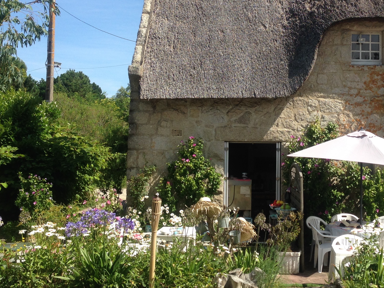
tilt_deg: +5.2
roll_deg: -1.4
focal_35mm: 55
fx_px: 610
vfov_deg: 26.5
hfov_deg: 34.5
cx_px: 263
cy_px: 103
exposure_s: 1/1130
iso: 50
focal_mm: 4.12
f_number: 2.4
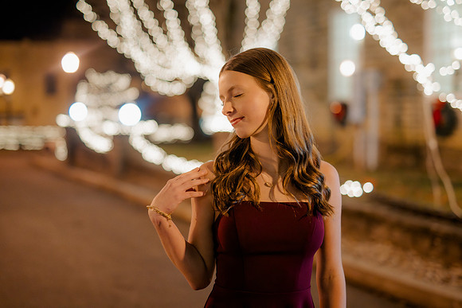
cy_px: 154
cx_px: 231
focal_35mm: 50
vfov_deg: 27.0
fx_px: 642
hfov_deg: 39.6
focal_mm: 50
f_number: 1.4
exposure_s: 1/200
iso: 2500
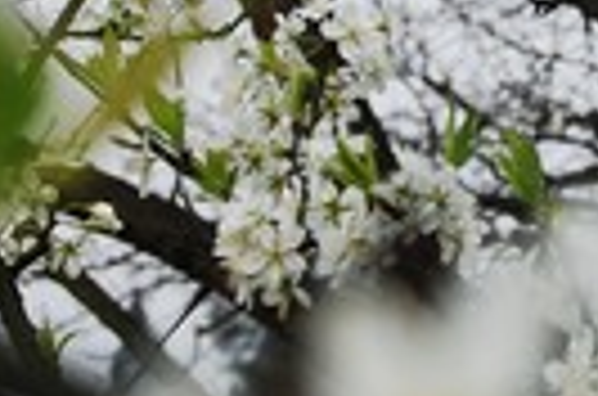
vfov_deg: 4.4
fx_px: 5152
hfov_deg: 6.6
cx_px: 679
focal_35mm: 311
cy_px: -130
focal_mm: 55
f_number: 9
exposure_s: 1/320
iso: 400
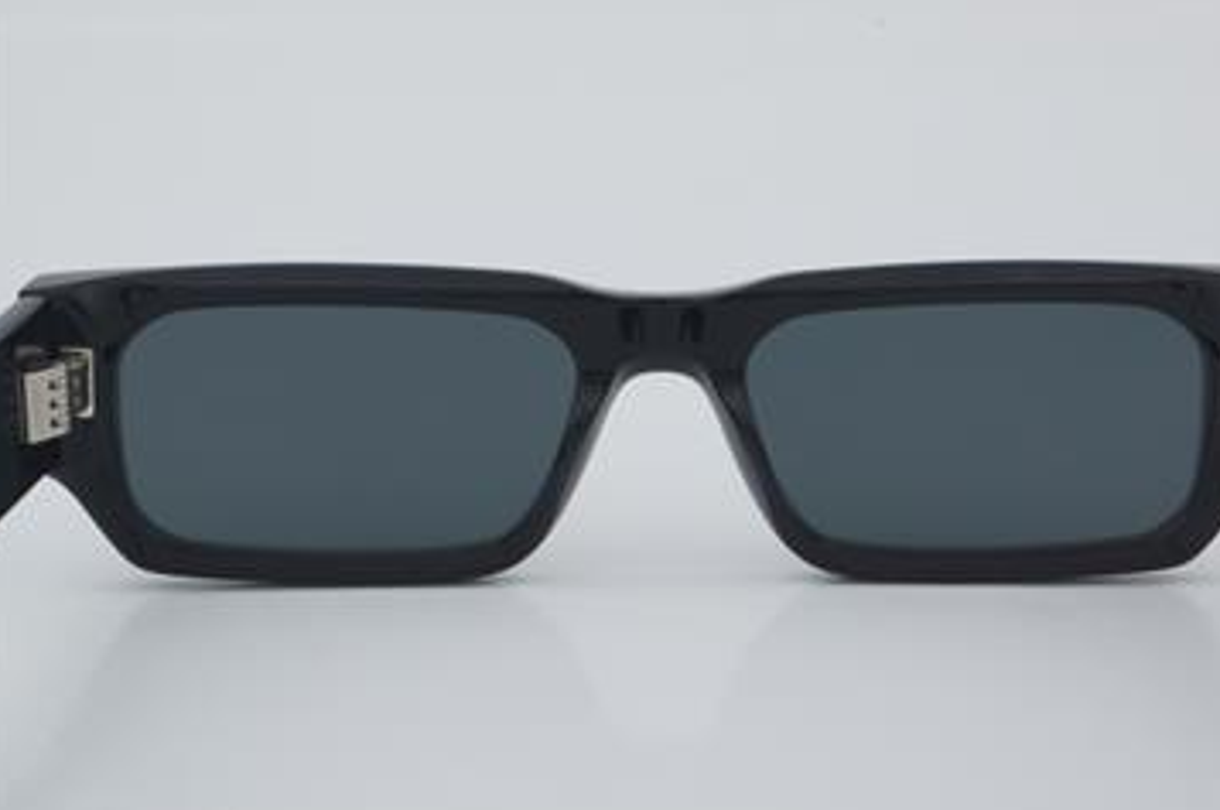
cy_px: 386
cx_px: 666
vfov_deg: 14.7
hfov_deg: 22.0
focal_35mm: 93
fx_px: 3132
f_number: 32
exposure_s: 1/4
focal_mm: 55
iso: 100
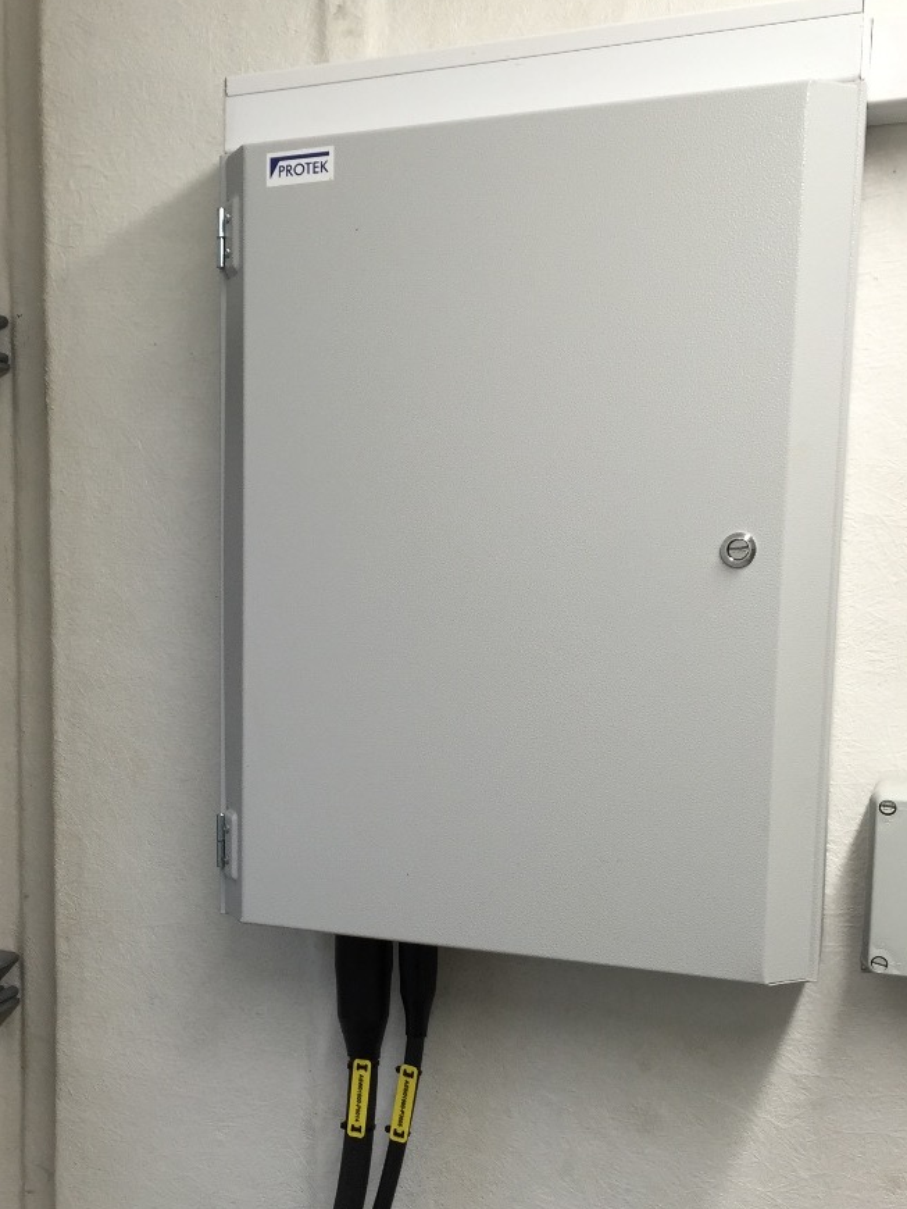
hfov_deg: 35.7
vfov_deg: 46.5
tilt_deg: -5.6
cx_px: 313
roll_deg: +0.4
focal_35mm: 40
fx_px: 1397
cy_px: 725
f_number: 2.2
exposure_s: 1/50
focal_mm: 4.15
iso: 40
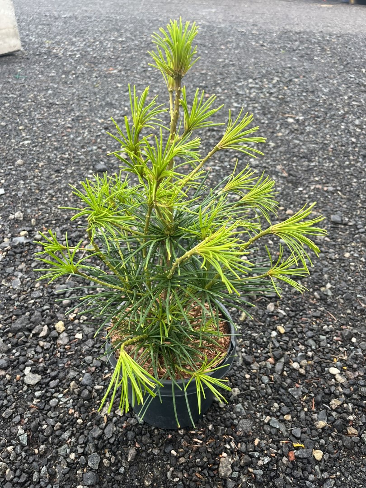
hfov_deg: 53.1
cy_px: 244
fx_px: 367
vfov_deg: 67.3
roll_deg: -1.0
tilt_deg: -37.1
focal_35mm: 26
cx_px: 183
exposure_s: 1/315
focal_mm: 5.1
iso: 50
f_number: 1.6
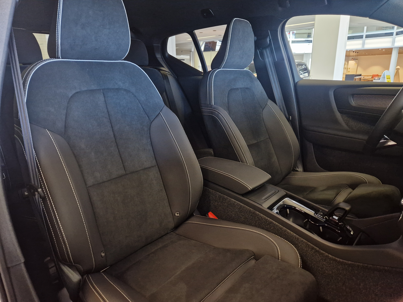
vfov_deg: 58.9
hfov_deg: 73.9
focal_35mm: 23
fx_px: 268
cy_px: 151
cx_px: 202
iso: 400
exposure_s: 1/100
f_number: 1.8
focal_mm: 5.4
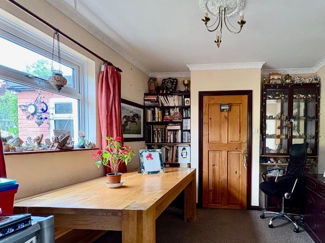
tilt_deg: -1.2
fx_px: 197
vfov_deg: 62.8
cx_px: 216
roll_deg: -0.2
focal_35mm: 21
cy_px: 148
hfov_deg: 76.6
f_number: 2.2
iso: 250
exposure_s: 1/85
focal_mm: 2.22
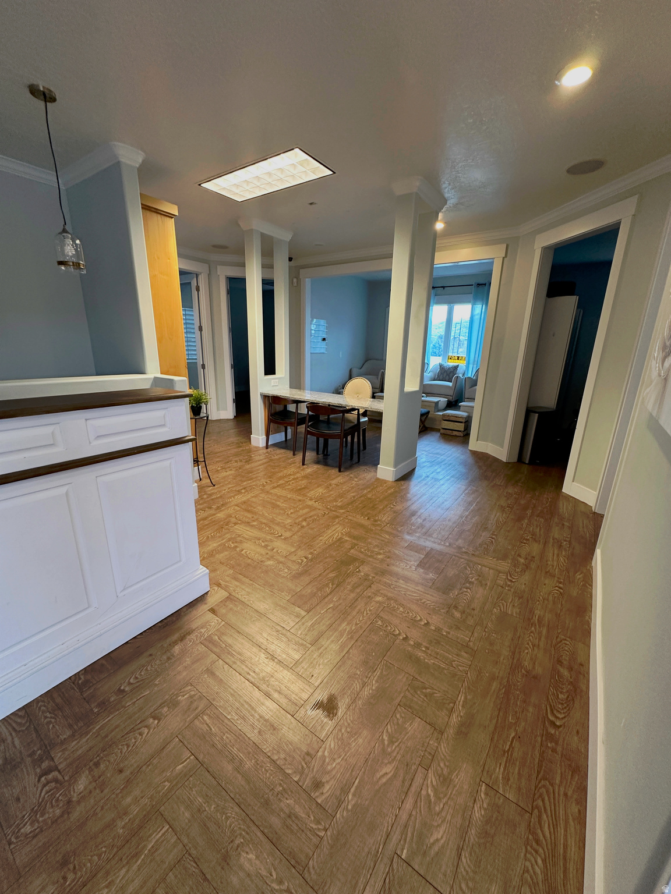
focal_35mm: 14
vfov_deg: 102.1
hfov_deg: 85.7
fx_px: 362
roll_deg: -2.1
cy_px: 447
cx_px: 336
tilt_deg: -15.1
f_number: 2.2
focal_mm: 2.22
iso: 250
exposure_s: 1/60
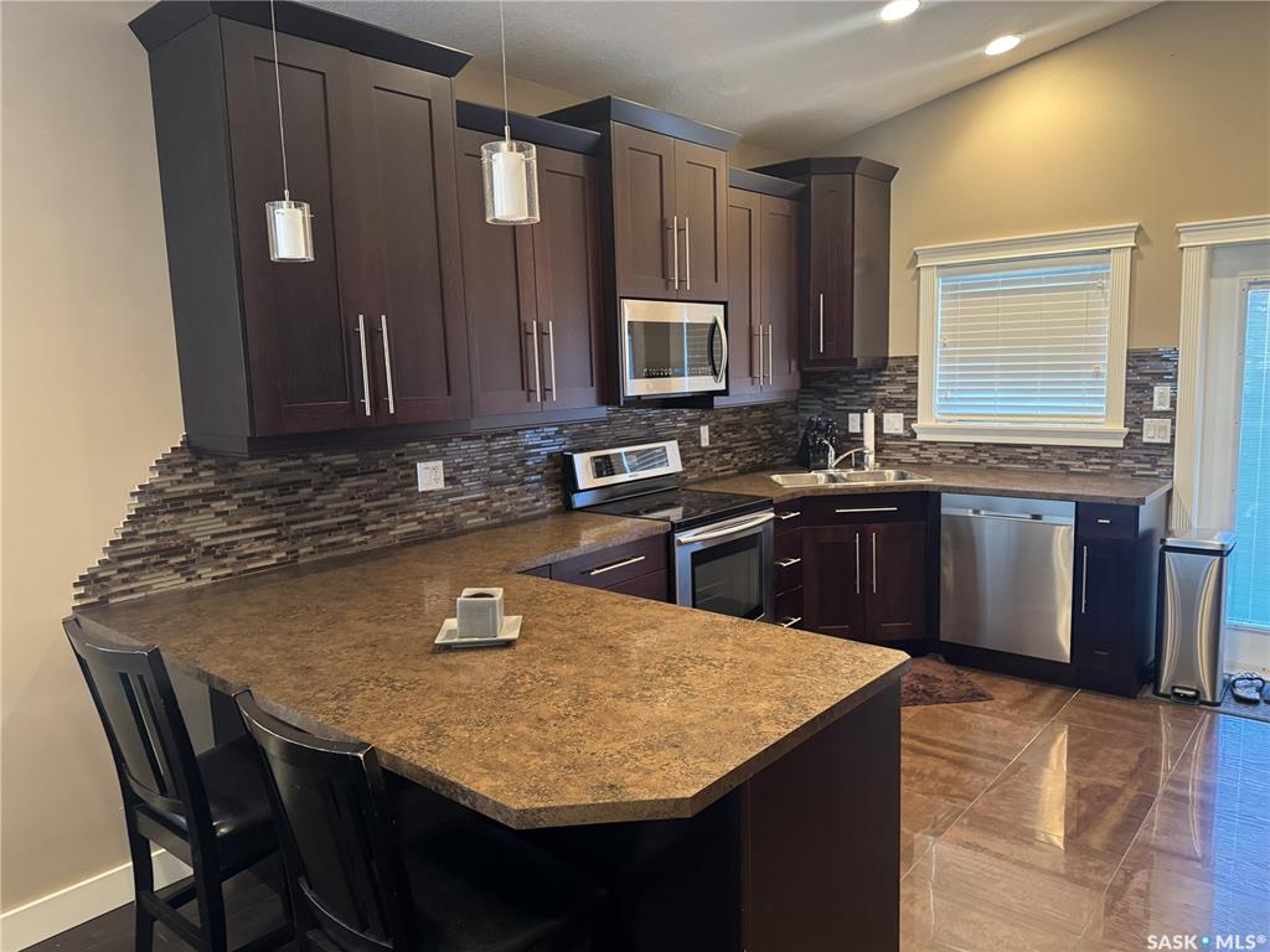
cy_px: 476
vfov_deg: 56.8
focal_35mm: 24
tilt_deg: -6.9
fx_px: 881
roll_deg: +1.9
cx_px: 635
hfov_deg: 71.6
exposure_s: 1/40
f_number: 1.78
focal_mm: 6.76
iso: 640
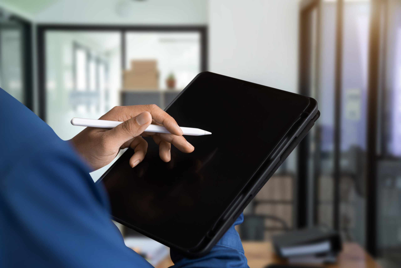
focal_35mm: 54
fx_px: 602
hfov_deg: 36.8
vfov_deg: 25.0
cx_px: 200
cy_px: 134
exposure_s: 1/60
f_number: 2.8
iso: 160
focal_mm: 52.3
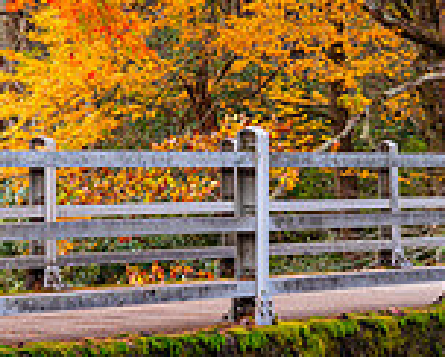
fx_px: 2928
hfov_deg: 8.7
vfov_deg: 6.9
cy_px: -42
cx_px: 97
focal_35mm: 222
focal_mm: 62
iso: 200
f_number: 8
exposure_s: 1/50
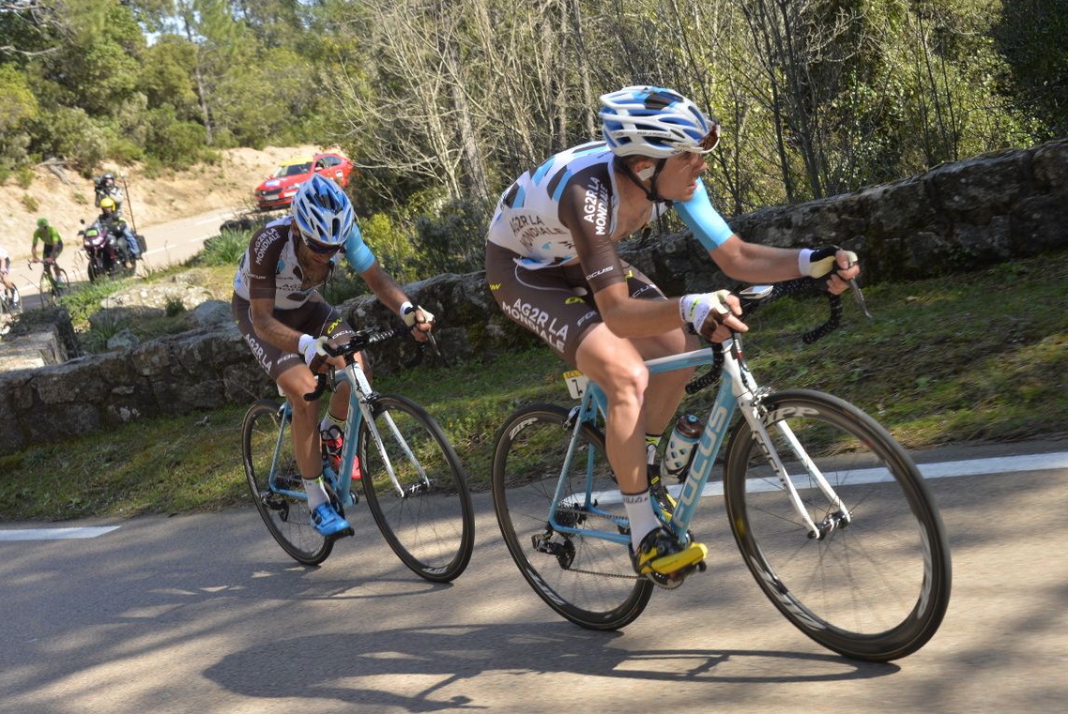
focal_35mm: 58
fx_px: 1722
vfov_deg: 23.4
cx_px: 531
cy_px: 357
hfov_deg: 34.5
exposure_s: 1/320
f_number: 13
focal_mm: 55
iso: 500
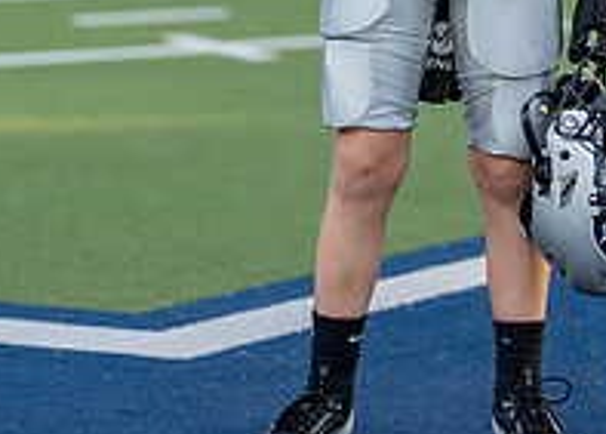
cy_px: -43
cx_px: 510
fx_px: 2962
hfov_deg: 11.6
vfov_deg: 8.3
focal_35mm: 172
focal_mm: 50
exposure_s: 1/2000
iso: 100
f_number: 1.2
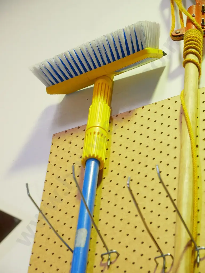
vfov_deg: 16.4
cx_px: 102
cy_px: 136
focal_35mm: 120
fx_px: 947
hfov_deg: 12.4
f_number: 5.6
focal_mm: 60
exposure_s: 1/160
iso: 3200
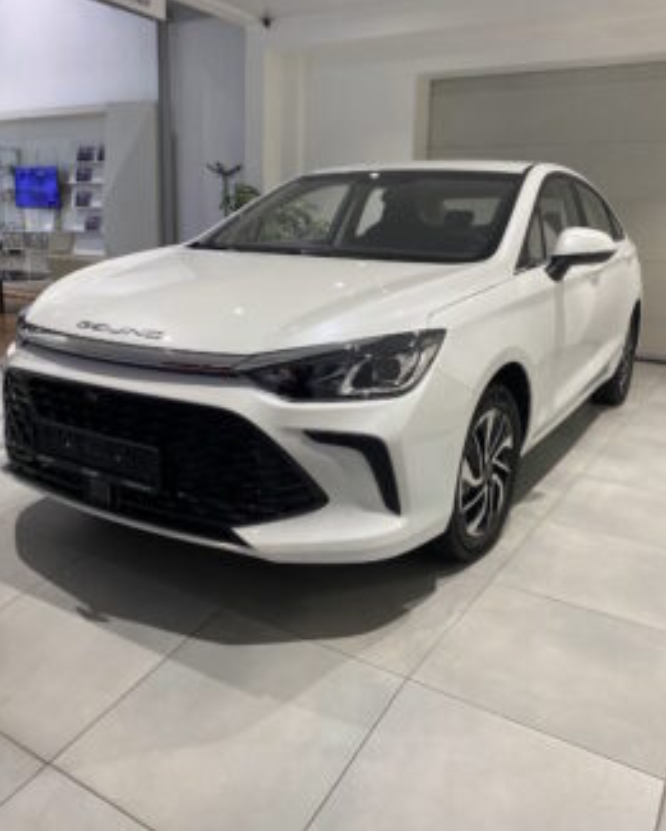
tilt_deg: -11.3
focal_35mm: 28
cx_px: 339
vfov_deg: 62.1
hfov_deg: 51.5
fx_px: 690
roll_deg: -0.2
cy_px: 375
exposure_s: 1/100
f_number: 1.8
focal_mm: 4.25
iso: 100
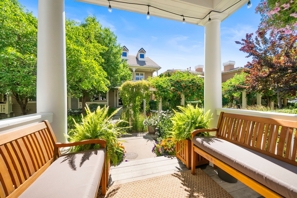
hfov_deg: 108.3
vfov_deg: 85.5
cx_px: 148
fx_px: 107
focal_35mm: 13
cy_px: 99
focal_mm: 13
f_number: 9
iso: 250
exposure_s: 1/160
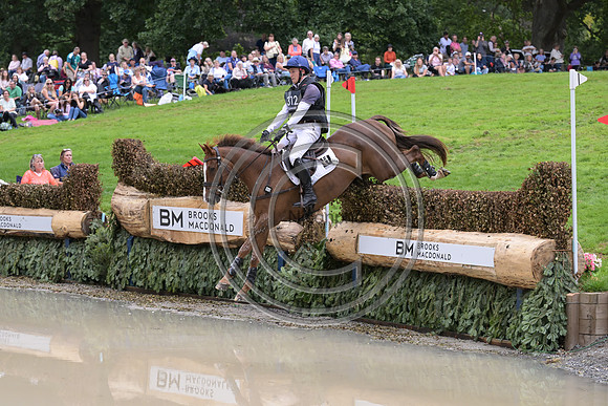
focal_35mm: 115
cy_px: 203
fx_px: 1943
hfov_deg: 17.8
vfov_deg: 11.9
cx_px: 304
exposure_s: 1/1250
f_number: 5.6
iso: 1600
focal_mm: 115
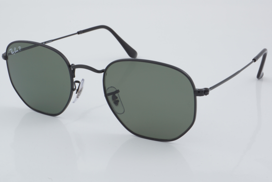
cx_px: 136
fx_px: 567
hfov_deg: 27.0
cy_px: 91
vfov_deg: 18.2
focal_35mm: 75
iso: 100
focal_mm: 50
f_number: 32
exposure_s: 1/4
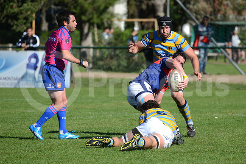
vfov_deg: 5.1
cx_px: 123
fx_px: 1845
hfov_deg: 7.6
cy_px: 82
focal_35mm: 270
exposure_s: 1/1250
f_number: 5.6
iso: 320
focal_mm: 270
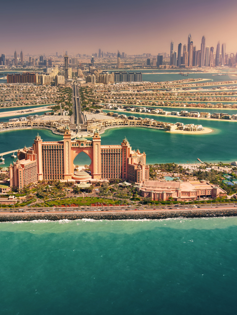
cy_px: 158
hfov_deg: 28.4
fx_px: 466
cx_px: 83
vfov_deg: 37.5
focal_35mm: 51
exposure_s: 1/2000
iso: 250
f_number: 4
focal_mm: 35
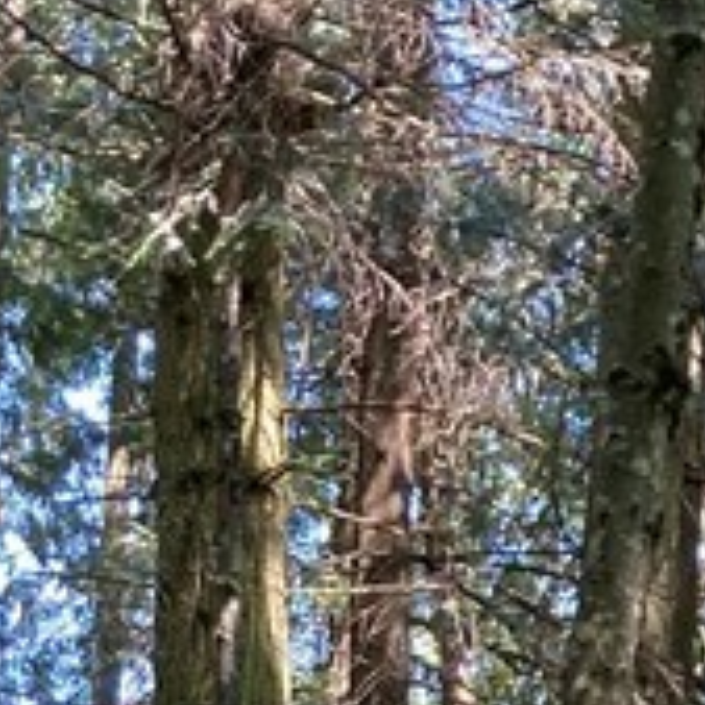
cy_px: 1460
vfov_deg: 10.6
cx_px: 880
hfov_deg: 11.4
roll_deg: -2.6
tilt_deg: +3.4
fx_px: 3456
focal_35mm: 150
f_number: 1.8
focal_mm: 3.99
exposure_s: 1/121
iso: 80
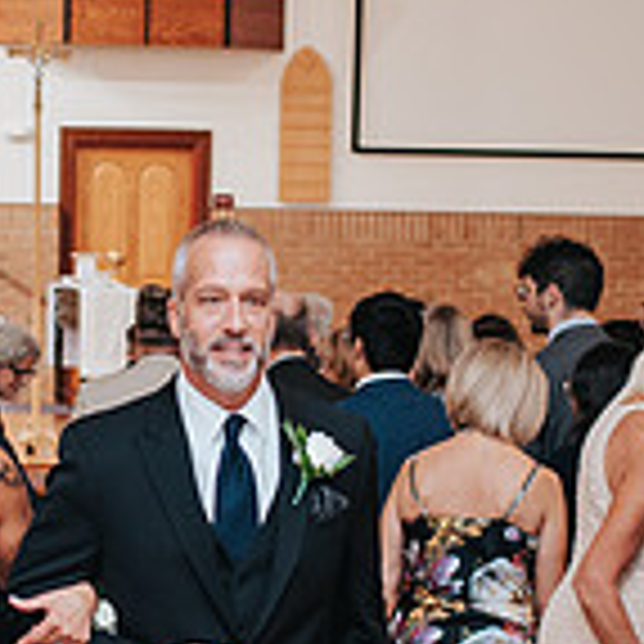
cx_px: 109
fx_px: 4146
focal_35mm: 197
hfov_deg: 8.9
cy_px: 512
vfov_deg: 8.9
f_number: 2.8
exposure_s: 1/125
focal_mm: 35
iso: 1000
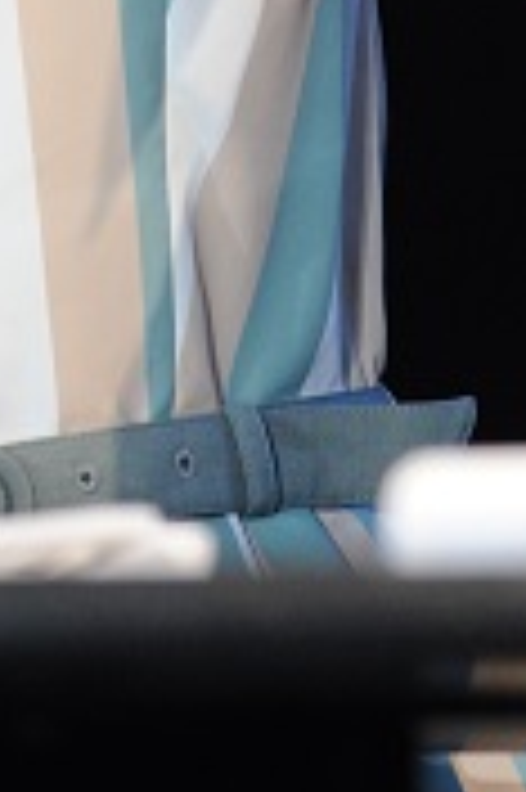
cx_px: 135
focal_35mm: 568
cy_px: -783
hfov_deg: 2.4
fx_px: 12472
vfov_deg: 3.6
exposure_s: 1/125
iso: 3200
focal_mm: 125
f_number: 4
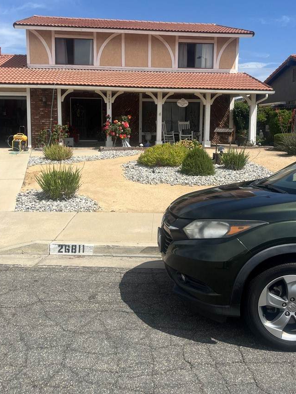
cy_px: 176
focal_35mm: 31
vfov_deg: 58.2
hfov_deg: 45.4
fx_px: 354
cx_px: 141
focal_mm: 5.1
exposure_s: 1/4854
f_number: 1.6
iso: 50
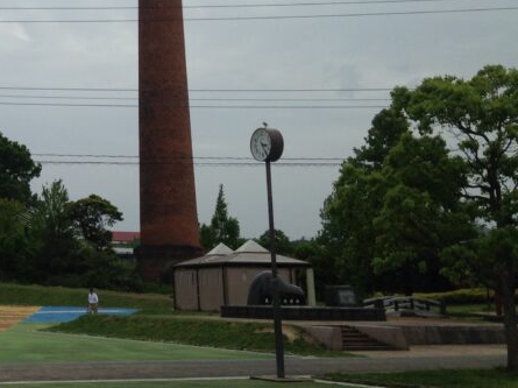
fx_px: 1136
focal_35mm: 76
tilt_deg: +11.6
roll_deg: -1.5
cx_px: -61
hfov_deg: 23.9
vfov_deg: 19.2
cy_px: 90
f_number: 2.4
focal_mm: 4.12
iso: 50
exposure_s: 1/2262
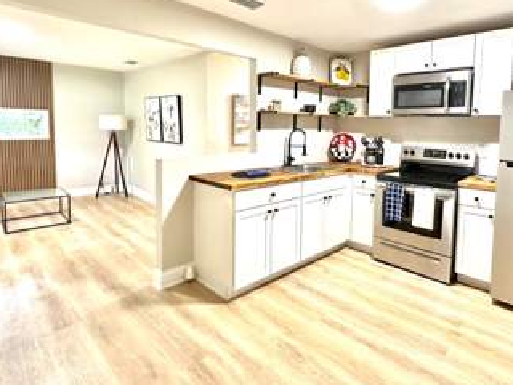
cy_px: 150
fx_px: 311
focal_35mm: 21
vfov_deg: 62.8
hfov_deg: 78.6
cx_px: 292
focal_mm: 2.22
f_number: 2.2
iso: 1000
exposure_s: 1/60
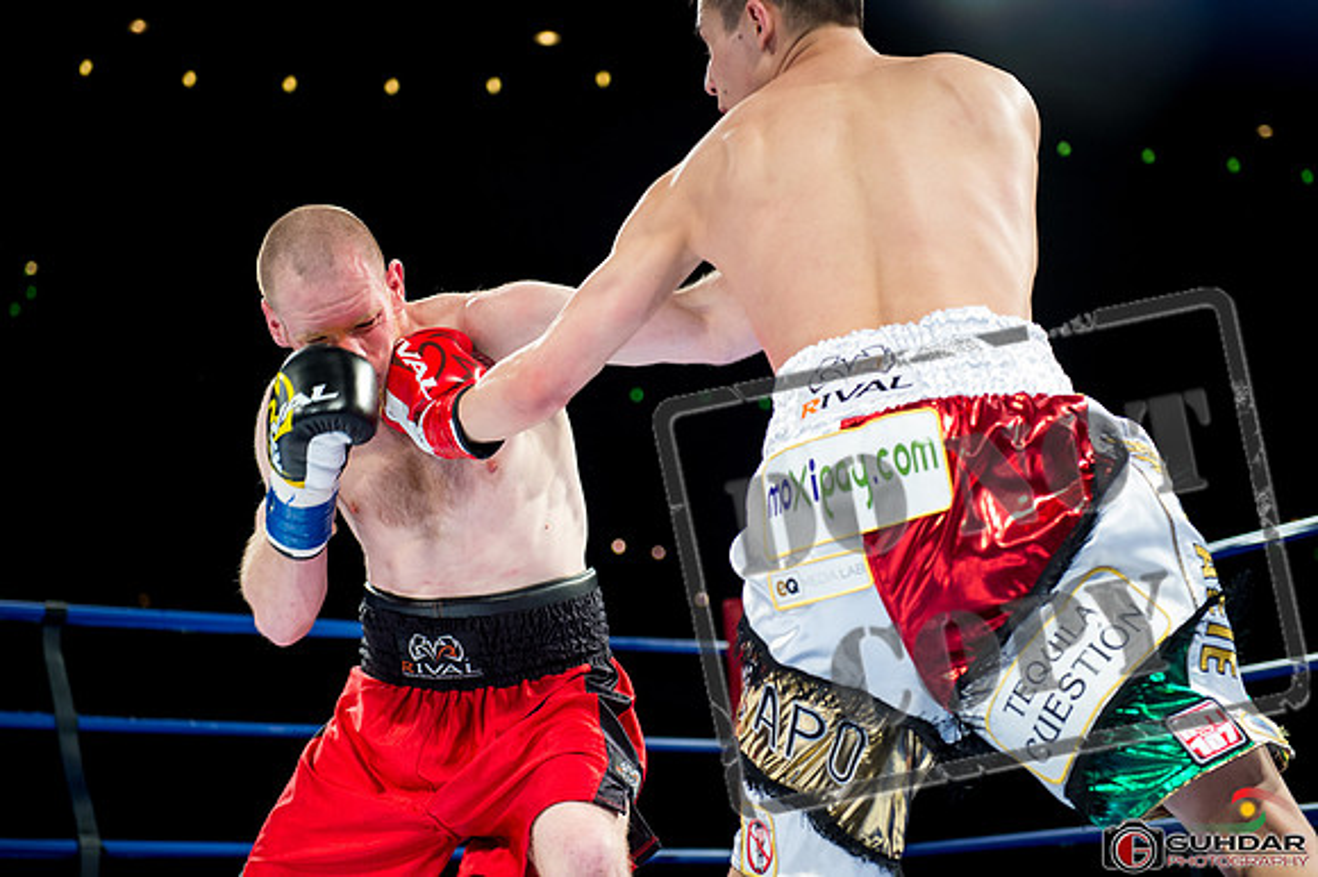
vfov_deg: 19.4
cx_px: 659
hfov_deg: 28.9
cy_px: 438
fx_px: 2561
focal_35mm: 70
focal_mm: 70
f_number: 4
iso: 1600
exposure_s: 1/640
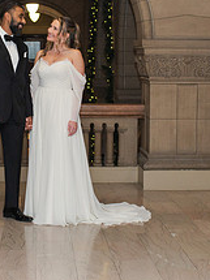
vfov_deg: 20.6
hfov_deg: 15.4
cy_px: 89
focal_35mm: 95
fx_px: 769
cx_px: 39
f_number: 3.5
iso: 1000
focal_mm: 35
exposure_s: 1/200
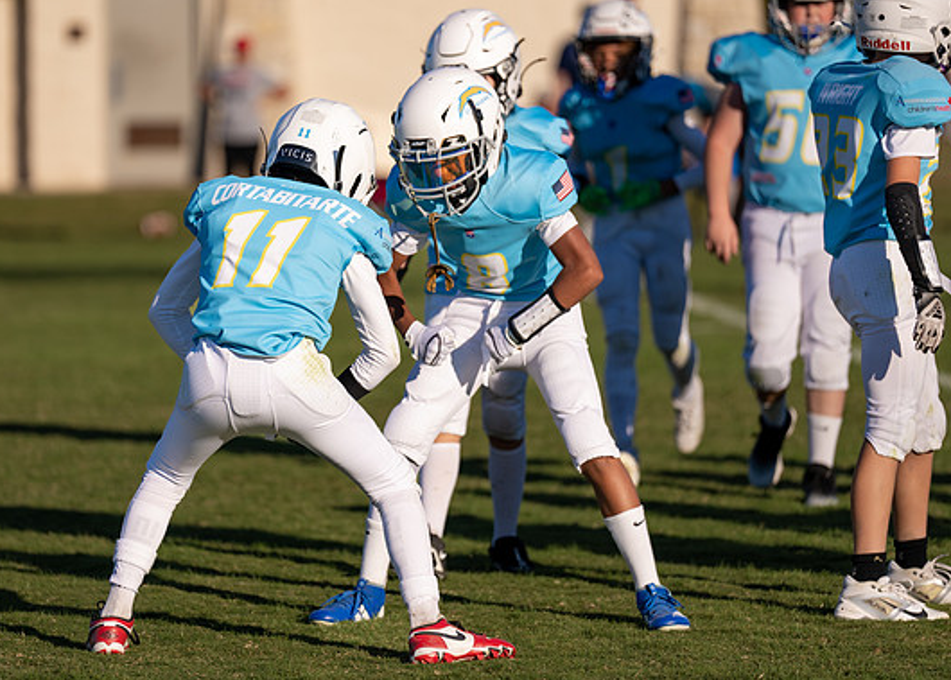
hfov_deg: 7.7
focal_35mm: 260
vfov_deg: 5.5
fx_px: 7025
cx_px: 371
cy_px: 277
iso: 100
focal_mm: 200
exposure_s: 1/2500
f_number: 2.8
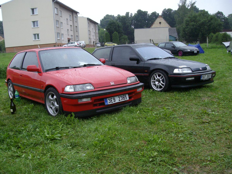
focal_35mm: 36
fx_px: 241
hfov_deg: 51.4
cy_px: 87
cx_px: 116
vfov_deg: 39.7
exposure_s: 1/200
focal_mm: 6
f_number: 2.7
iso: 160
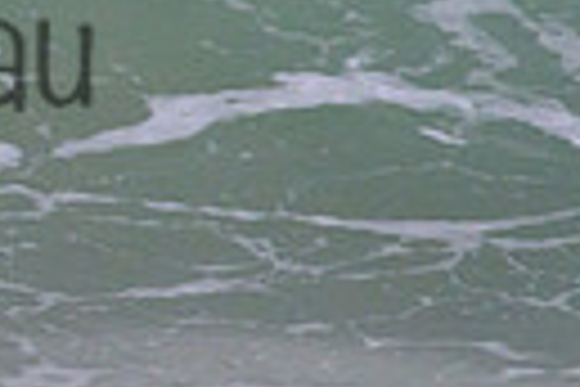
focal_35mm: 3596
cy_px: 2
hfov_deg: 0.6
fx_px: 57931
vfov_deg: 0.4
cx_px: -382
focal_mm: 800
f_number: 11
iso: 2000
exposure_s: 1/2000
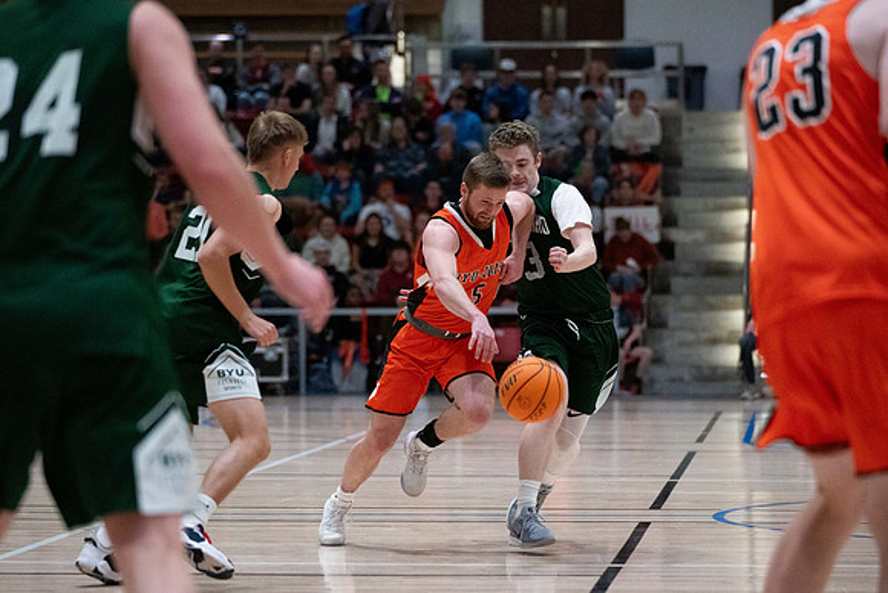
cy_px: 286
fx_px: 3514
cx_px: 465
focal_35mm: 142
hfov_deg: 14.4
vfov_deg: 9.6
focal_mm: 120
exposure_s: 1/800
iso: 6400
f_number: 2.8
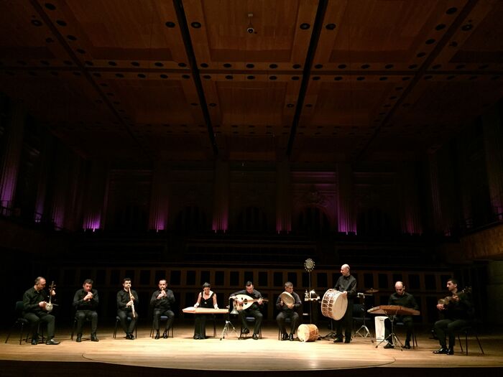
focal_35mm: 29
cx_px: 252
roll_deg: -1.6
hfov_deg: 61.7
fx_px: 421
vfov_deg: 48.2
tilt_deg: +14.1
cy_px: 188
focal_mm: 4.15
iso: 250
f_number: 2.2
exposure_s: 1/30
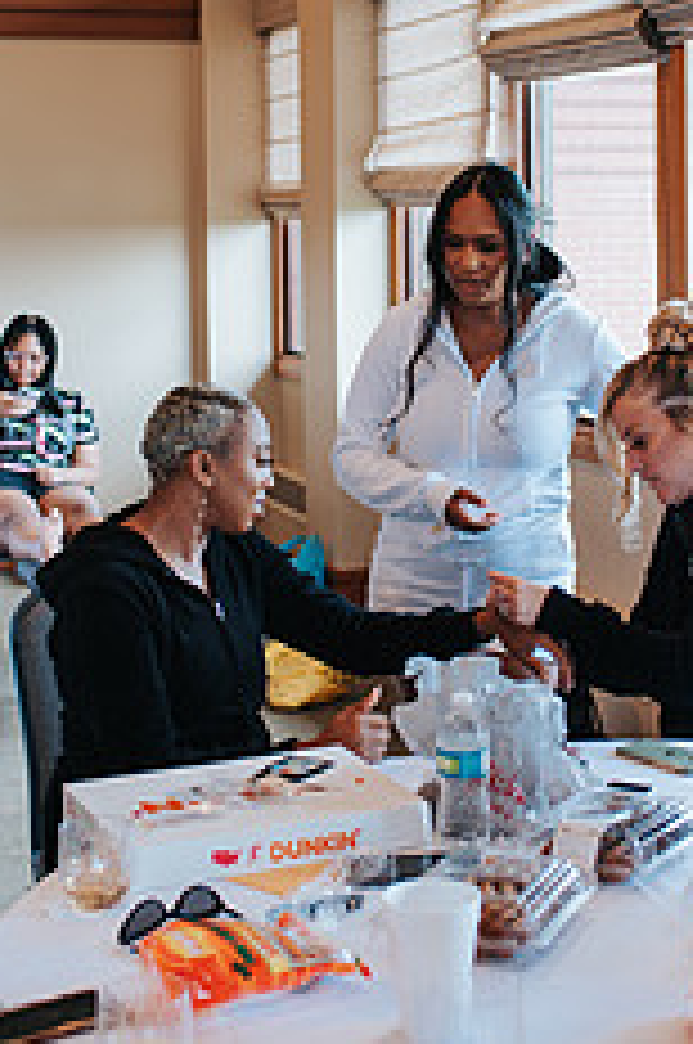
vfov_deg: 29.4
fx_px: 1969
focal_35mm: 68
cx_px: 446
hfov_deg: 19.9
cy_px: 315
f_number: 2.8
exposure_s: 1/100
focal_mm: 35
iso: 220
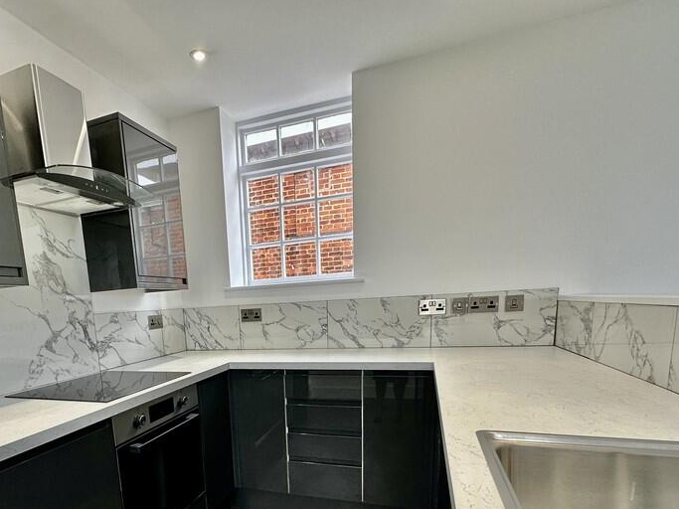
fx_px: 412
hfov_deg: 77.3
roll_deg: +4.2
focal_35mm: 21
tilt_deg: -9.9
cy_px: 380
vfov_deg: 60.1
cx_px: 247
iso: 100
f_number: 2.2
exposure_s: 1/100
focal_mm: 2.22
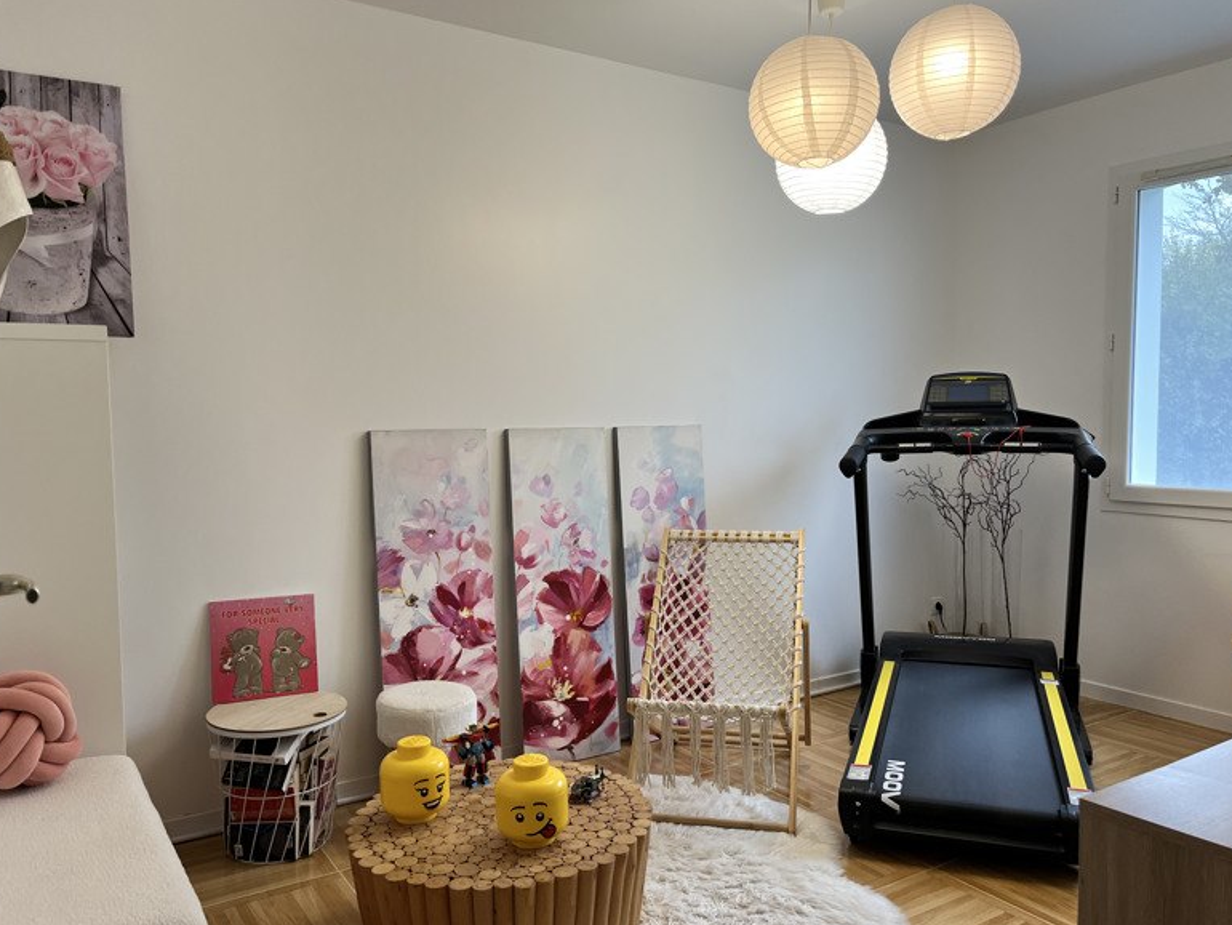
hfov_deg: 65.3
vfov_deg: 51.4
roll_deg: +0.2
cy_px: 472
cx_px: 616
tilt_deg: -4.3
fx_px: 961
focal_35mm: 27
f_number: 1.6
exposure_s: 1/100
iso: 80
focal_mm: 5.1
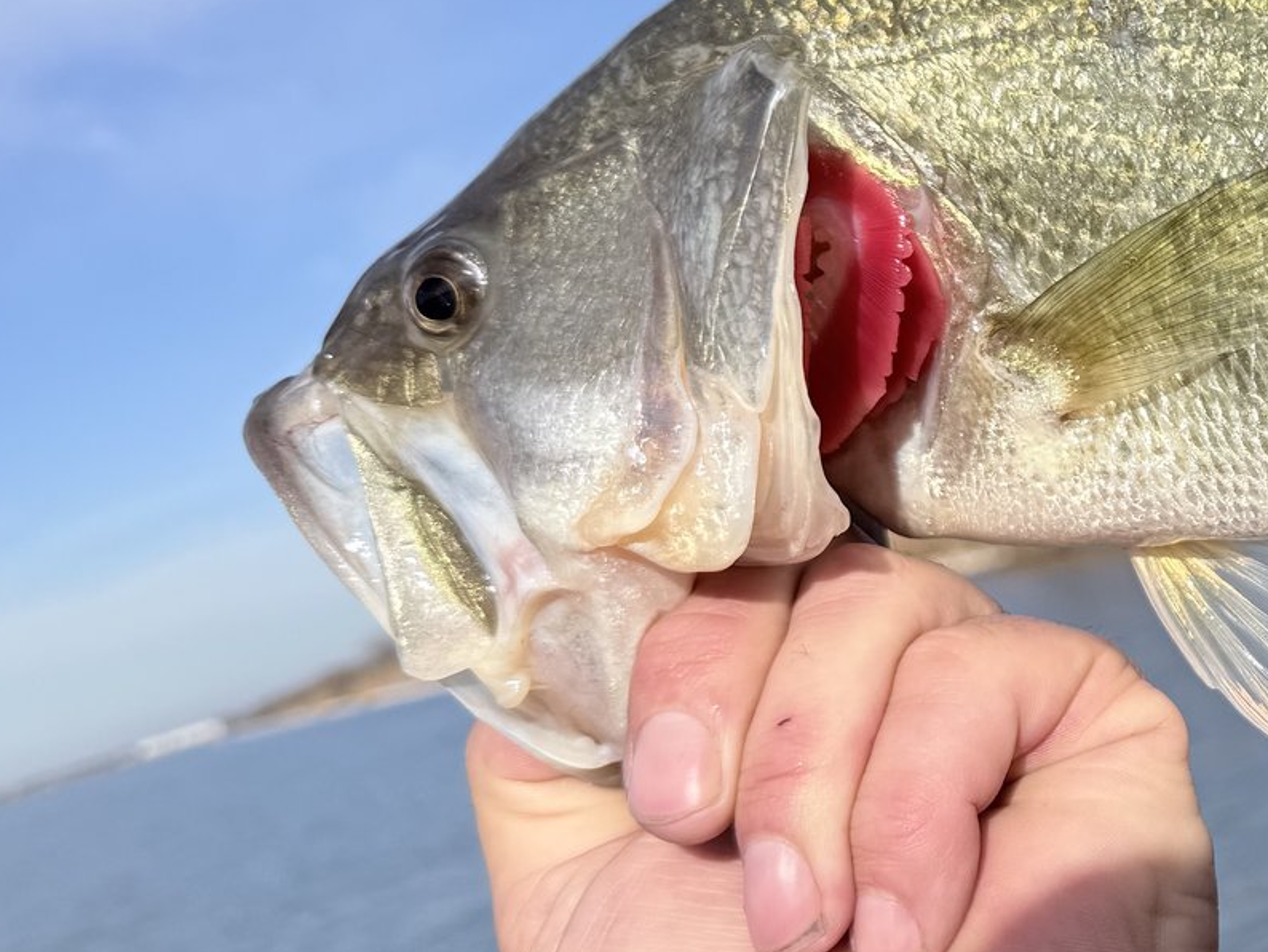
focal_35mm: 58
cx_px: 1488
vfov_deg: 25.2
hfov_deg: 29.1
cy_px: 411
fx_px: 2125
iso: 80
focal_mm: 6.76
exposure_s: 1/5714
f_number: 1.78
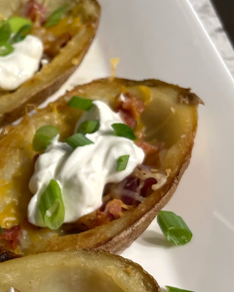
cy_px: 208
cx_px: -73
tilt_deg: -45.0
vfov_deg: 25.2
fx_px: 649
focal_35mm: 75
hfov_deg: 18.9
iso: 125
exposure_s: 1/120
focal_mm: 4.2
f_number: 1.6
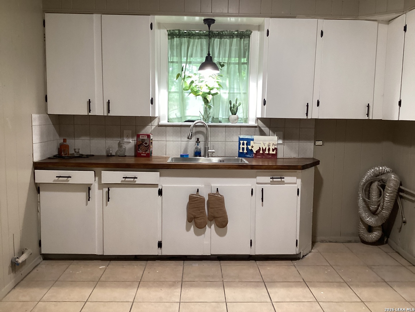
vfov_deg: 45.4
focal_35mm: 31
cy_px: 156
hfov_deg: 58.4
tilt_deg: -6.5
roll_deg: -0.2
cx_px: 208
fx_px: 372
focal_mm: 3.3
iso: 200
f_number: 2.4
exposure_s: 1/60
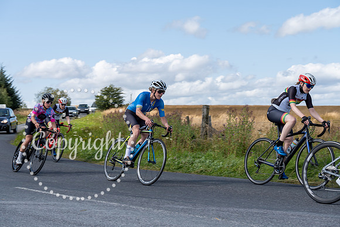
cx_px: 170
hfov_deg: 28.8
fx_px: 661
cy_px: 114
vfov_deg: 19.5
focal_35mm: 70
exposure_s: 1/500
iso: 125
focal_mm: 70
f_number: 7.1
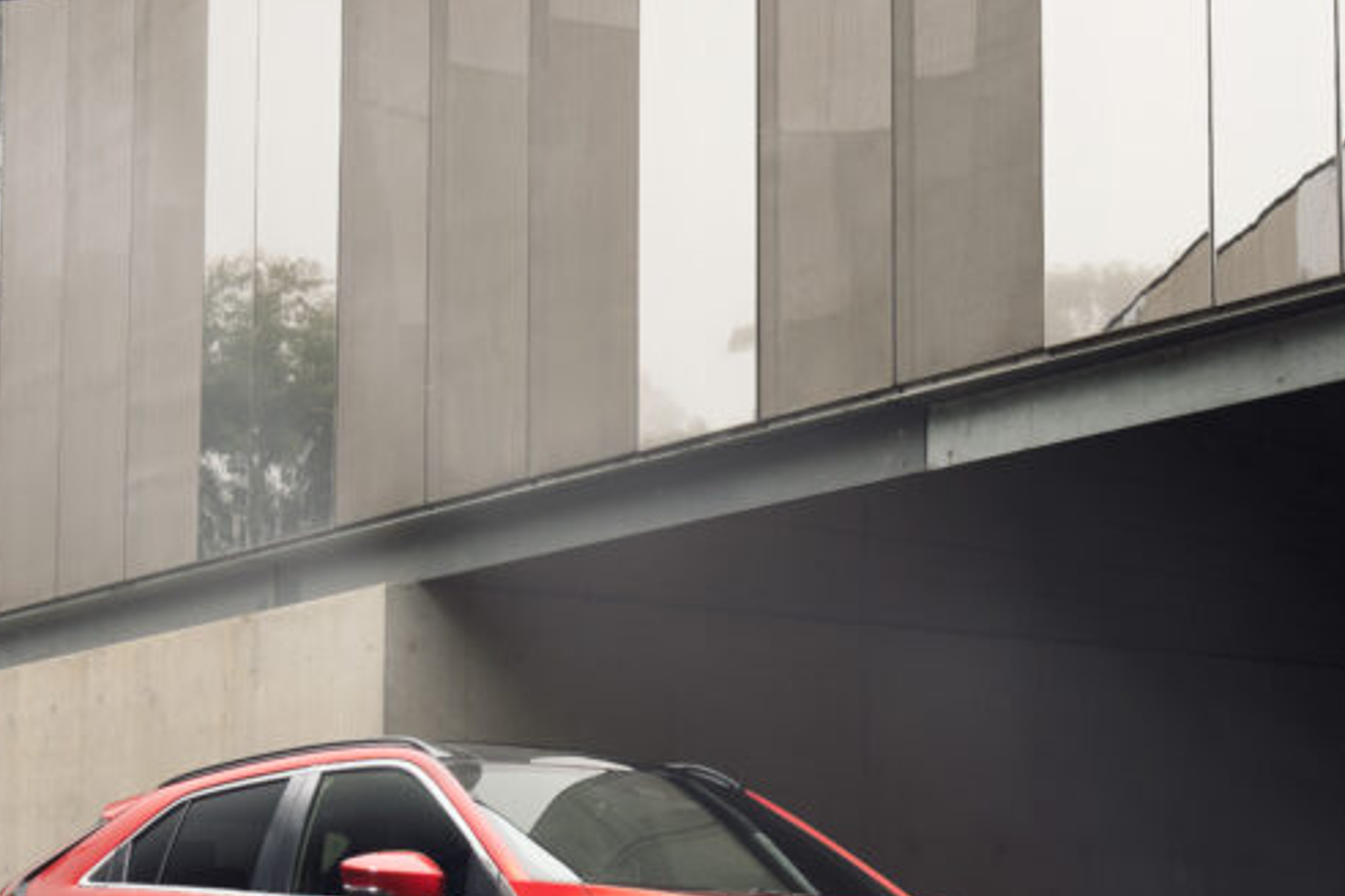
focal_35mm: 83
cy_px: 669
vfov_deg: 16.4
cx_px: 990
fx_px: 3101
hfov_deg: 24.2
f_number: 6.3
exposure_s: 1/60
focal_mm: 34
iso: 200
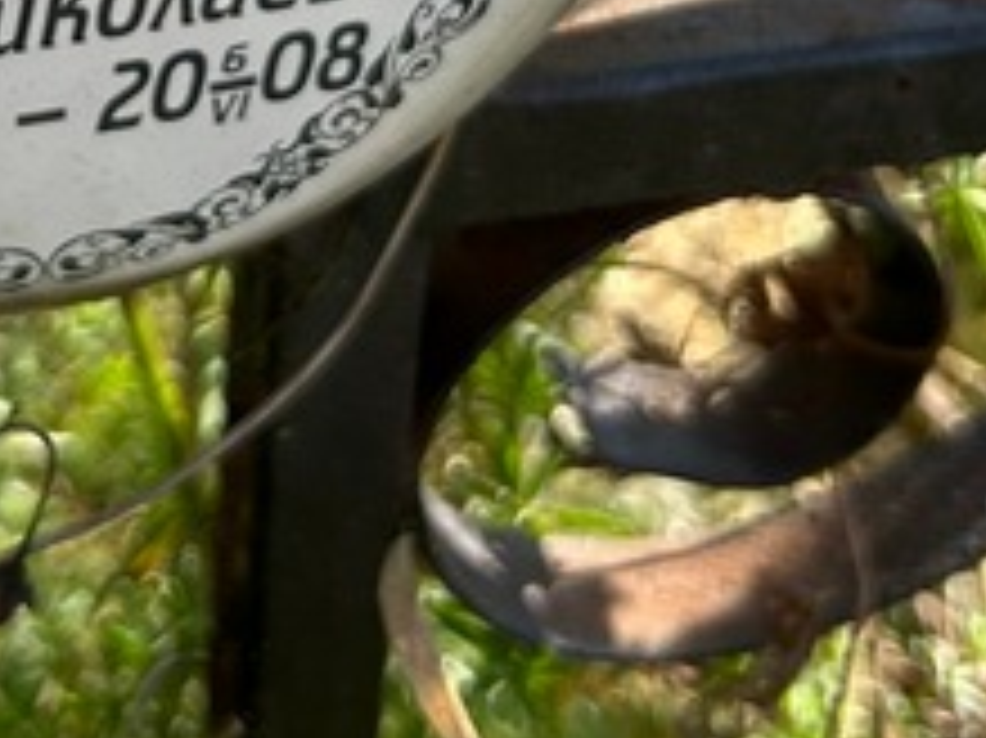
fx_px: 2704
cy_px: -387
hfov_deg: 20.3
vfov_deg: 14.4
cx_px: 126
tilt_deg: -31.3
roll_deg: -2.3
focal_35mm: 95
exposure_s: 1/1266
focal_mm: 5.7
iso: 50
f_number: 1.5
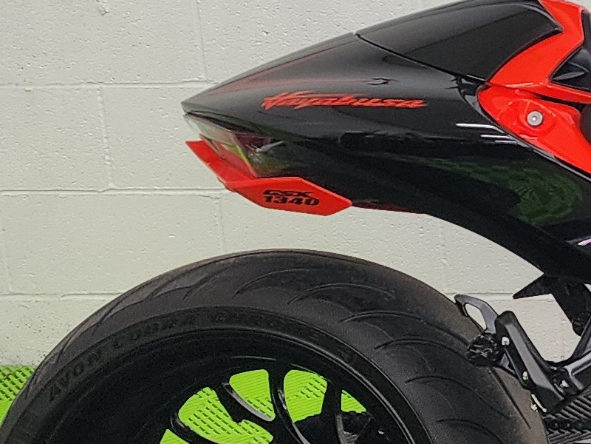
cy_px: 74
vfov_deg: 12.8
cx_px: 1045
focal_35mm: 115
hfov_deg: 15.0
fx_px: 1963
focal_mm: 6.4
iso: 160
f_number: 1.8
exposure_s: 1/120
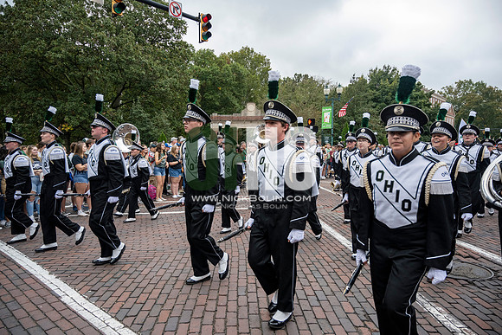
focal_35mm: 24
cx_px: 251
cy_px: 168
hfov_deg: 73.7
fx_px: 335
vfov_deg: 53.2
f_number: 4
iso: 800
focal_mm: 24
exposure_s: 1/1600
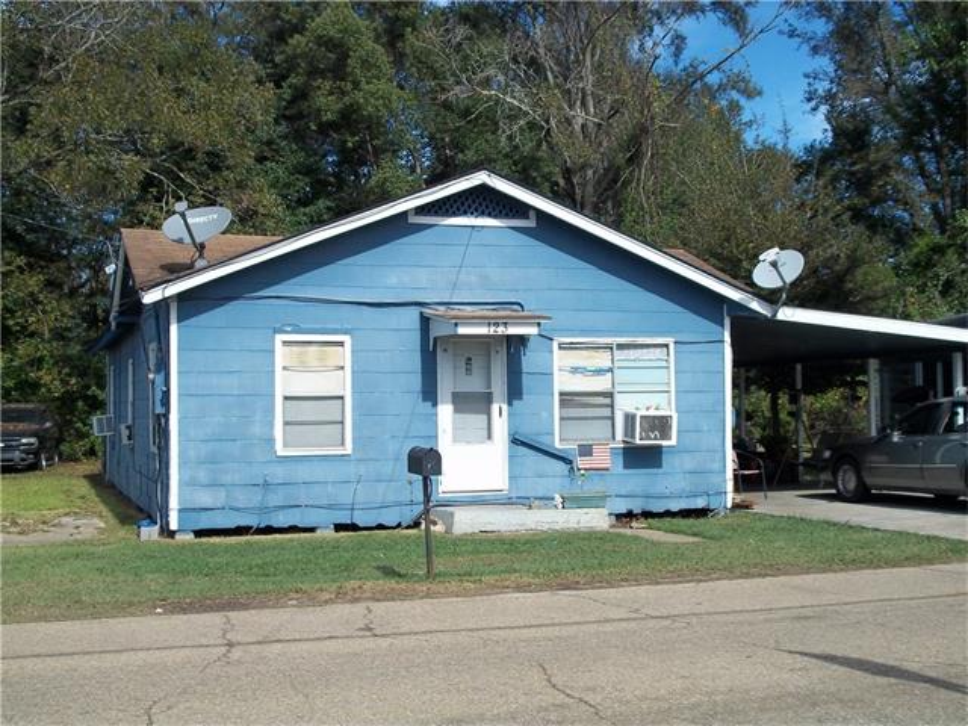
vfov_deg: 31.5
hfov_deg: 41.2
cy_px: 363
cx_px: 484
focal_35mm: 46
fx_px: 1286
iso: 80
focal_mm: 8.2
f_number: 8.9
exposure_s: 1/160
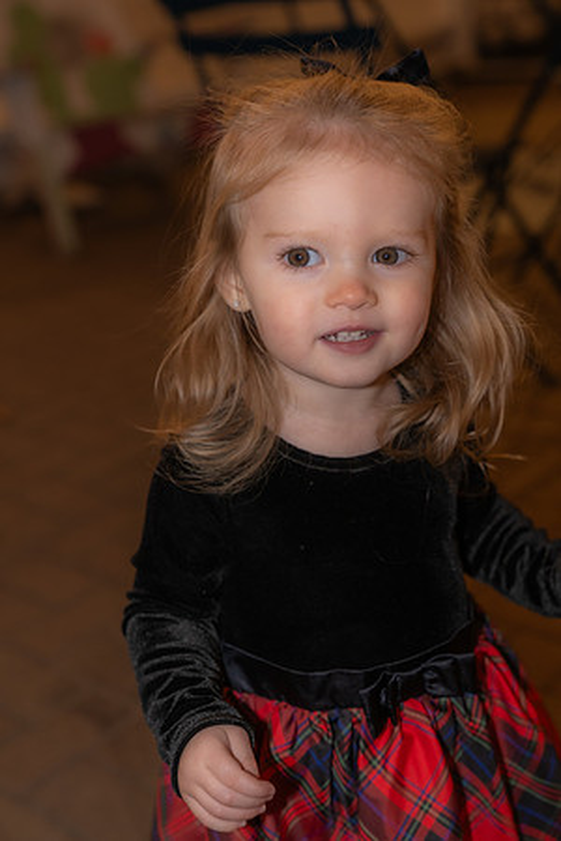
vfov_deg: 36.2
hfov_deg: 24.6
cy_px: 420
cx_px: 280
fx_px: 1286
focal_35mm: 55
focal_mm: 55
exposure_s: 1/160
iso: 1000
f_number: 4
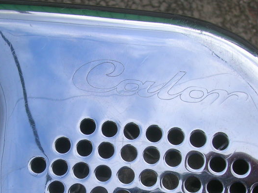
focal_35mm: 64
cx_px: 89
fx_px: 477
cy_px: 170
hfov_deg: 30.1
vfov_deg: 22.4
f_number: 4.9
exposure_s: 1/132
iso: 50
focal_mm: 5.7
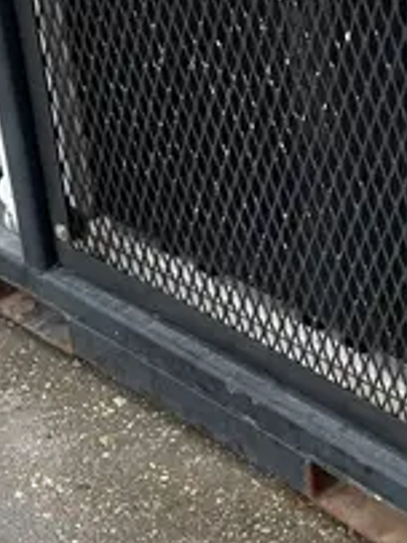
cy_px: 140
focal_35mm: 94
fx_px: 1475
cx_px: 447
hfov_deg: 15.3
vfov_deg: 20.7
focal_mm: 4.2
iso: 64
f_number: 1.6
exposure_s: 1/121
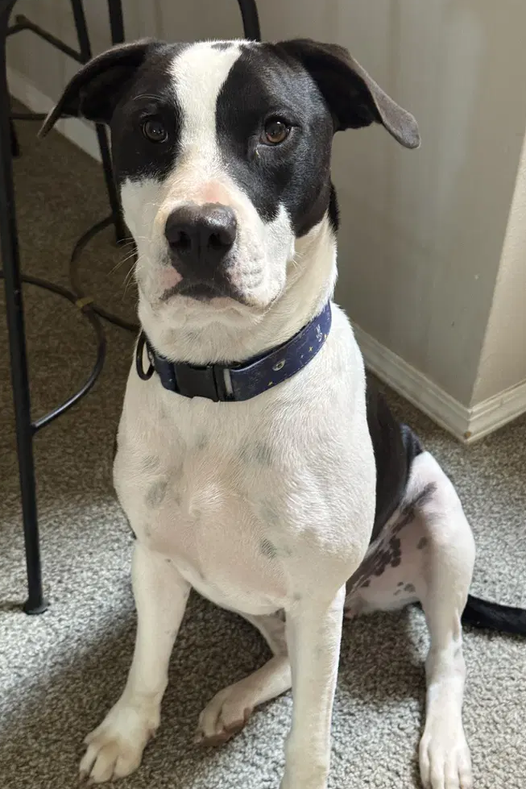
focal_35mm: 51
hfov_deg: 26.5
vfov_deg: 38.9
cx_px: 283
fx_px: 1117
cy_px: 388
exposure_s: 1/40
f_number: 1.78
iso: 250
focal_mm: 6.76
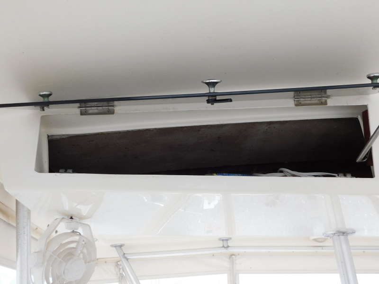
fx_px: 328
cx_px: 190
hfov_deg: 60.0
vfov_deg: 46.8
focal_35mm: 30
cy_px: 142
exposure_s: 1/500
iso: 125
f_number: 3.2
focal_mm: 5.3
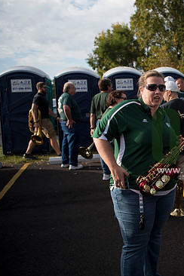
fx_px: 291
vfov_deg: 50.7
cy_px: 144
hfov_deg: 30.8
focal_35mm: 38
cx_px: 209
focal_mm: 24
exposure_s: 1/2000
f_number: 2.8
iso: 250
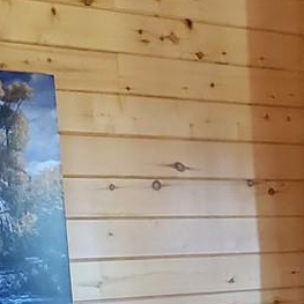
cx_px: 485
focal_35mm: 140
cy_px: 450
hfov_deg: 11.8
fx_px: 1391
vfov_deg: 11.9
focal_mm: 4.3
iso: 640
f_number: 1.5
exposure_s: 1/40
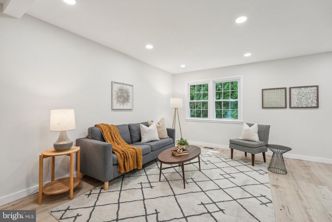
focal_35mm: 15
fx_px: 141
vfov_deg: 76.2
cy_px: 111
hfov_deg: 99.3
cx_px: 166
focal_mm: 15.3
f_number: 7.1
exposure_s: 1/15
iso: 160
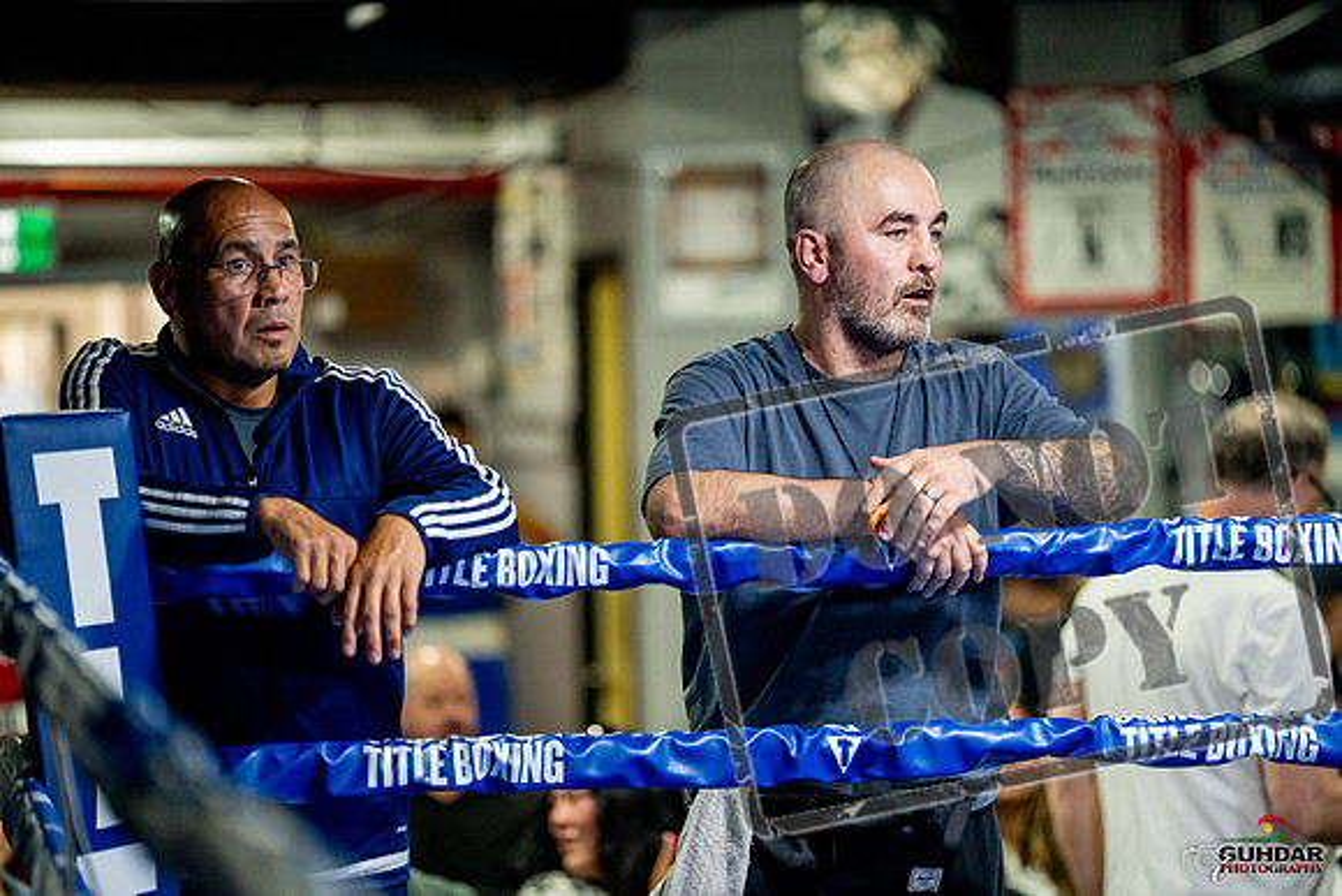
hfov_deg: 14.9
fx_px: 5145
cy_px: 448
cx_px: 671
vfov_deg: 9.9
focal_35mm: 138
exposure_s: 1/800
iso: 4000
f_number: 2
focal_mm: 138
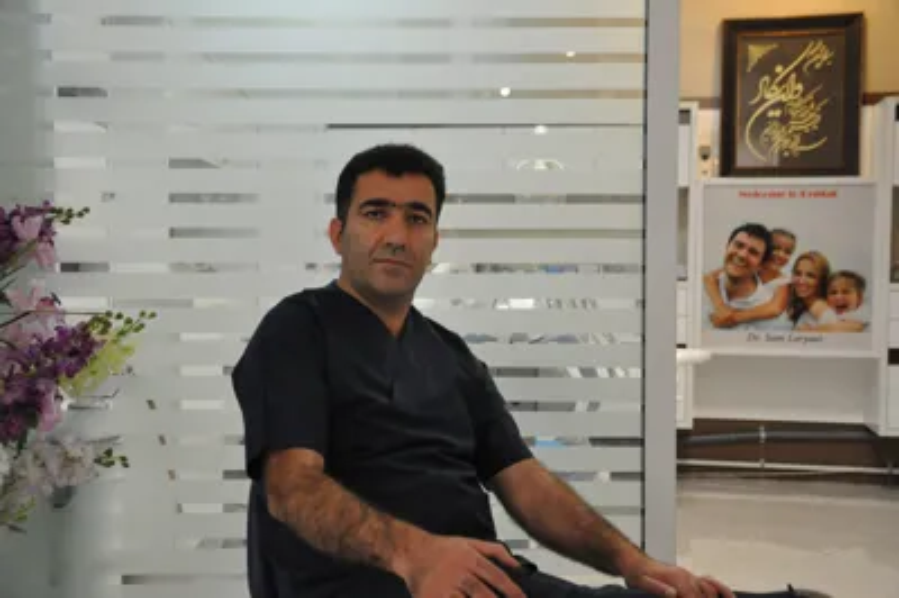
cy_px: 299
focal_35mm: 51
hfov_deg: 38.9
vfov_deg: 26.4
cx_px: 450
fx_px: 1273
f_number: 4.2
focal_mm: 34
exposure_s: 1/60
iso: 1600
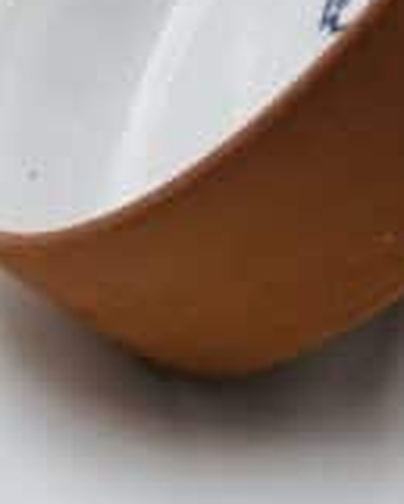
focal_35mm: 233
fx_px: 3479
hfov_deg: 6.5
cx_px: 786
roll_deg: -1.1
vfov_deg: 8.0
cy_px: -419
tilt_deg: -16.8
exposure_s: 1/396
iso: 64
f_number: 1.78
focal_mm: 6.86
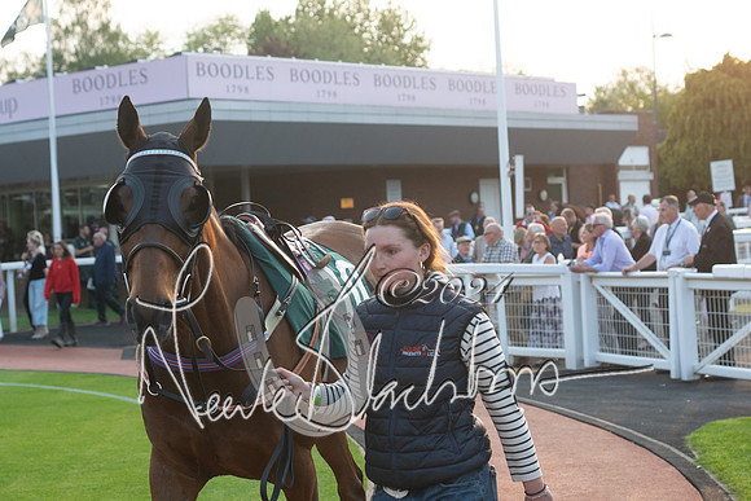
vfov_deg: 18.2
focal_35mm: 75
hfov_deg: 27.0
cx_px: 376
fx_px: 1565
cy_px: 250
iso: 640
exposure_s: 1/1000
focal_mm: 50
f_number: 3.5
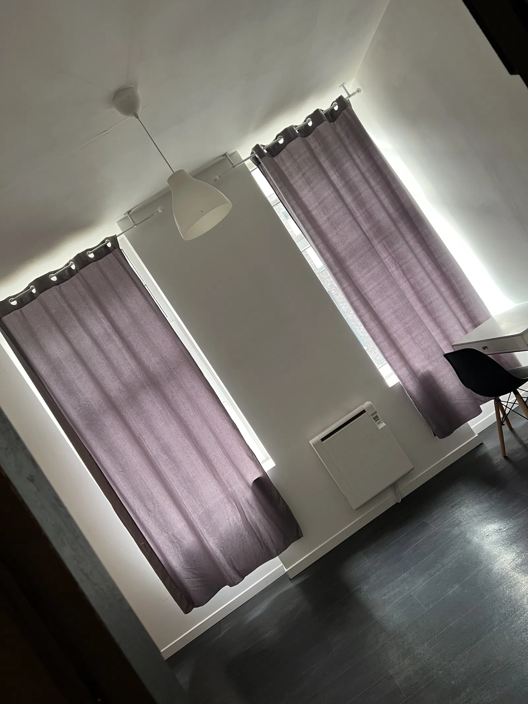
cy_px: 352
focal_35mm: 26
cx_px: 264
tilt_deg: +1.6
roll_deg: +33.5
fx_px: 529
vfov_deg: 67.3
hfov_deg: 53.1
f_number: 1.5
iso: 125
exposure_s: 1/82
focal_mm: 5.7
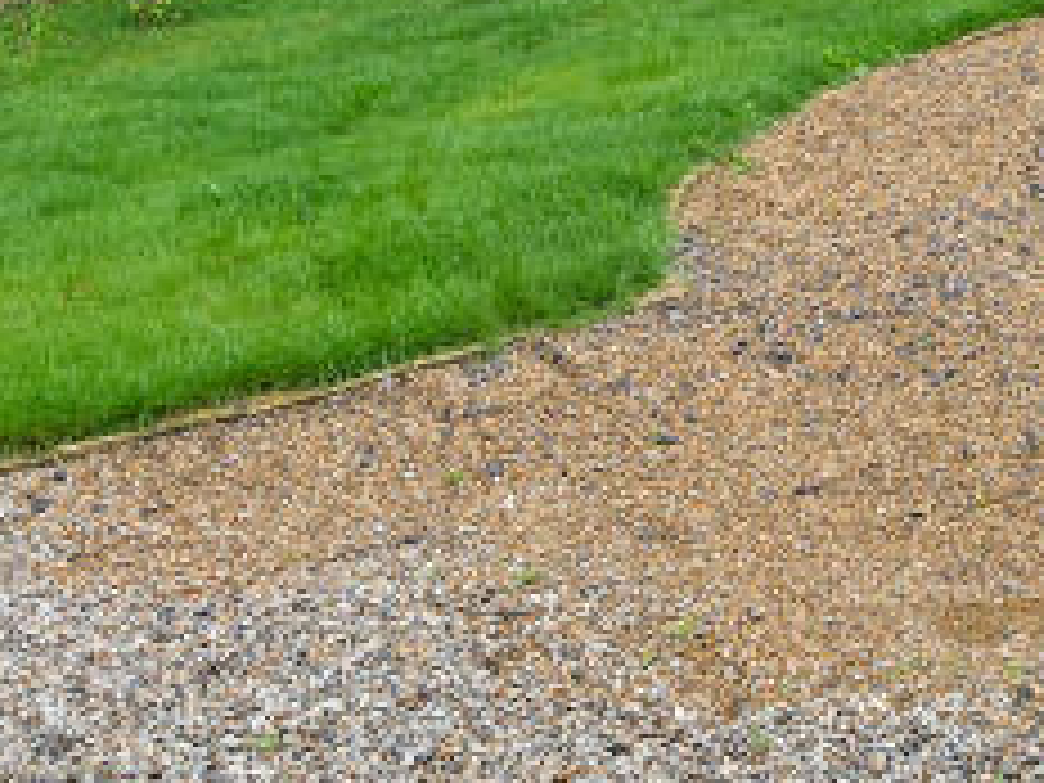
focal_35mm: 68
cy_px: -151
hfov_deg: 26.1
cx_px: 1184
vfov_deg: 20.3
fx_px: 2051
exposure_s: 1/60
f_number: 8
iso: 320
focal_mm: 16
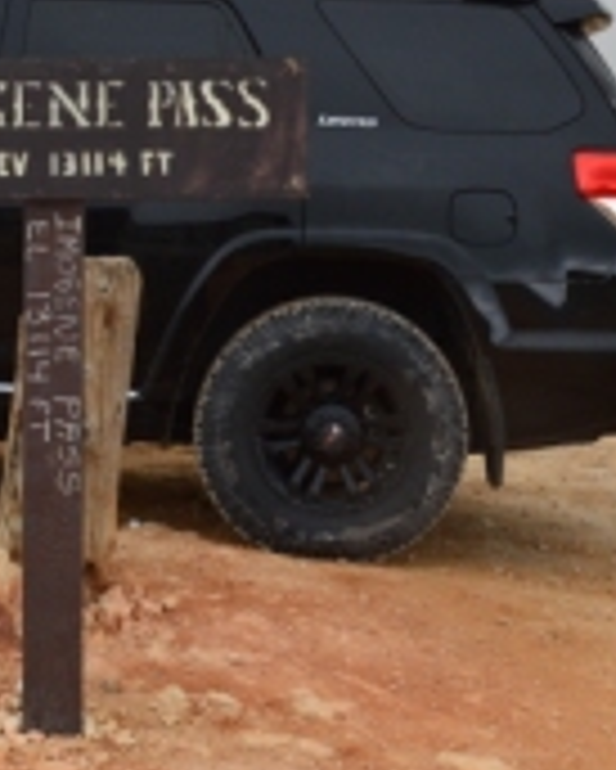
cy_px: 162
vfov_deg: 19.8
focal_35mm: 96
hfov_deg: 15.8
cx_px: 9
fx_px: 2186
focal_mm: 26
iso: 400
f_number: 9
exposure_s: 1/160
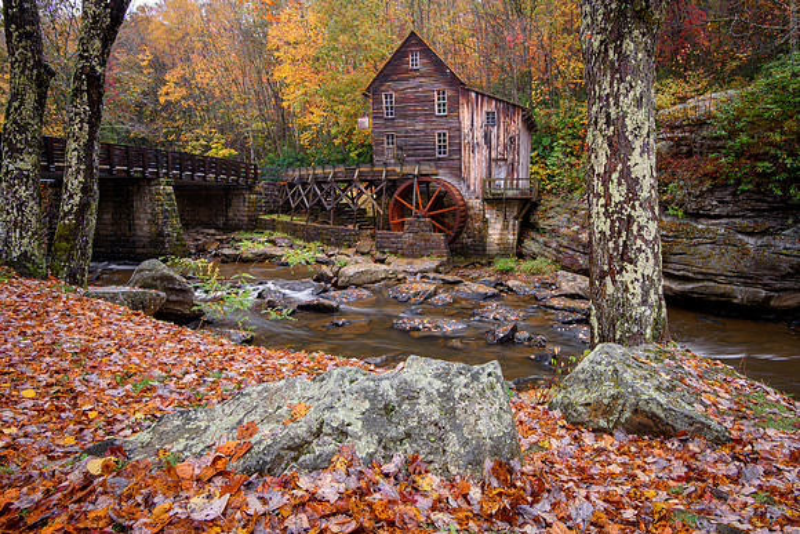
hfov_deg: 85.7
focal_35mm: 19
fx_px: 430
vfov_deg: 63.6
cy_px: 265
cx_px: 428
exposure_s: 2
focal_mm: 18
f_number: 16
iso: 64
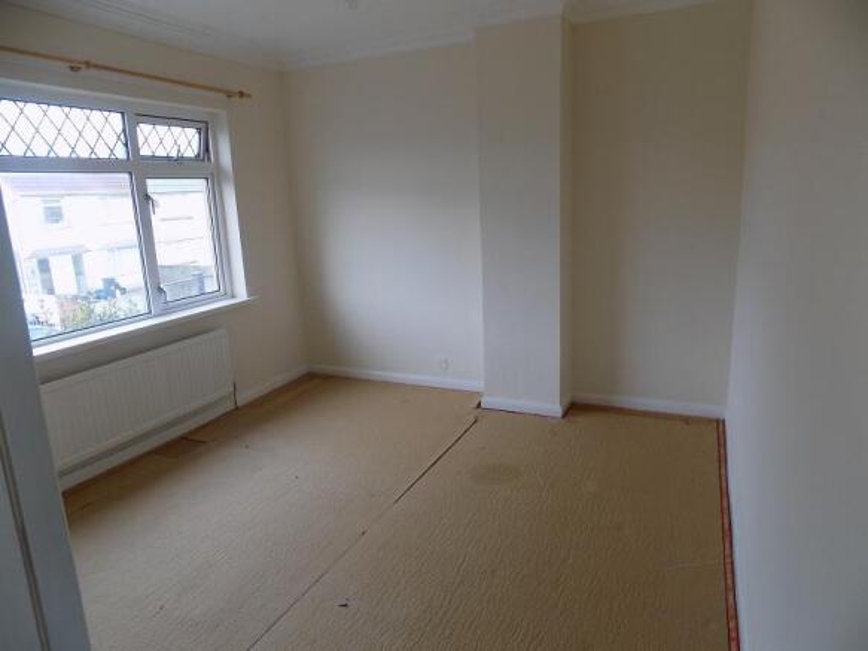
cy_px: 326
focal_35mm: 23
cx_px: 434
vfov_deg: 58.9
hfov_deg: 73.9
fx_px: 577
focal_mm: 4
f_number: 3.1
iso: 80
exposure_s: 1/30
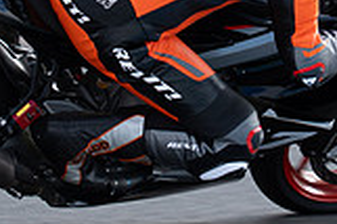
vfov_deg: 1.0
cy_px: 35
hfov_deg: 1.4
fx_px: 13503
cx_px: 165
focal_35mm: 1444
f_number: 2.8
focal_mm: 400
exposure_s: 1/500
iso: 100
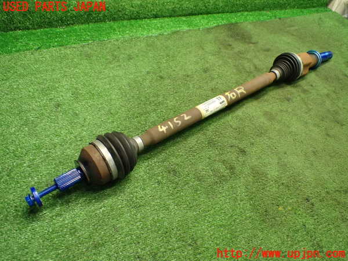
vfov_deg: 46.8
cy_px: 130
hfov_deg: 60.0
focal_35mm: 30
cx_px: 174
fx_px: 302
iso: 800
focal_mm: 5.4
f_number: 2.3
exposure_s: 1/80
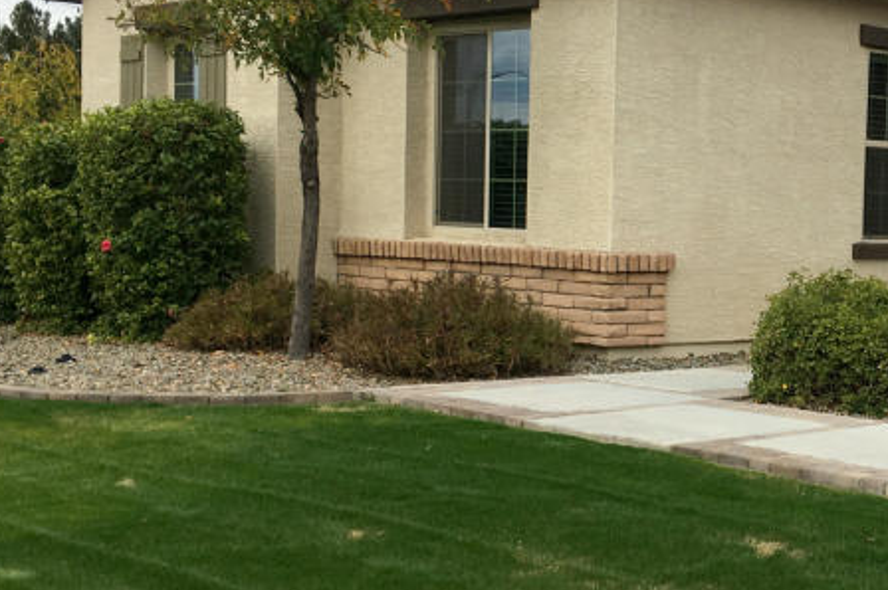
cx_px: 844
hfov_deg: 27.9
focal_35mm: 69
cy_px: 305
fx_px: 1701
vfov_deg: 19.7
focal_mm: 4.15
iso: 25
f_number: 2.2
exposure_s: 1/1304
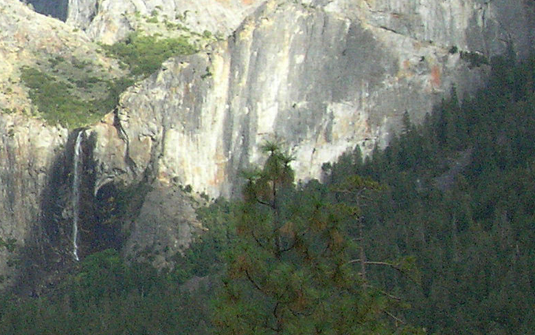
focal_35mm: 134
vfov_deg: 9.8
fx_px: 1954
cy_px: 149
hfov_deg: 14.4
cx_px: -305
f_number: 4.8
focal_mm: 7.8
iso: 400
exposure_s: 1/722
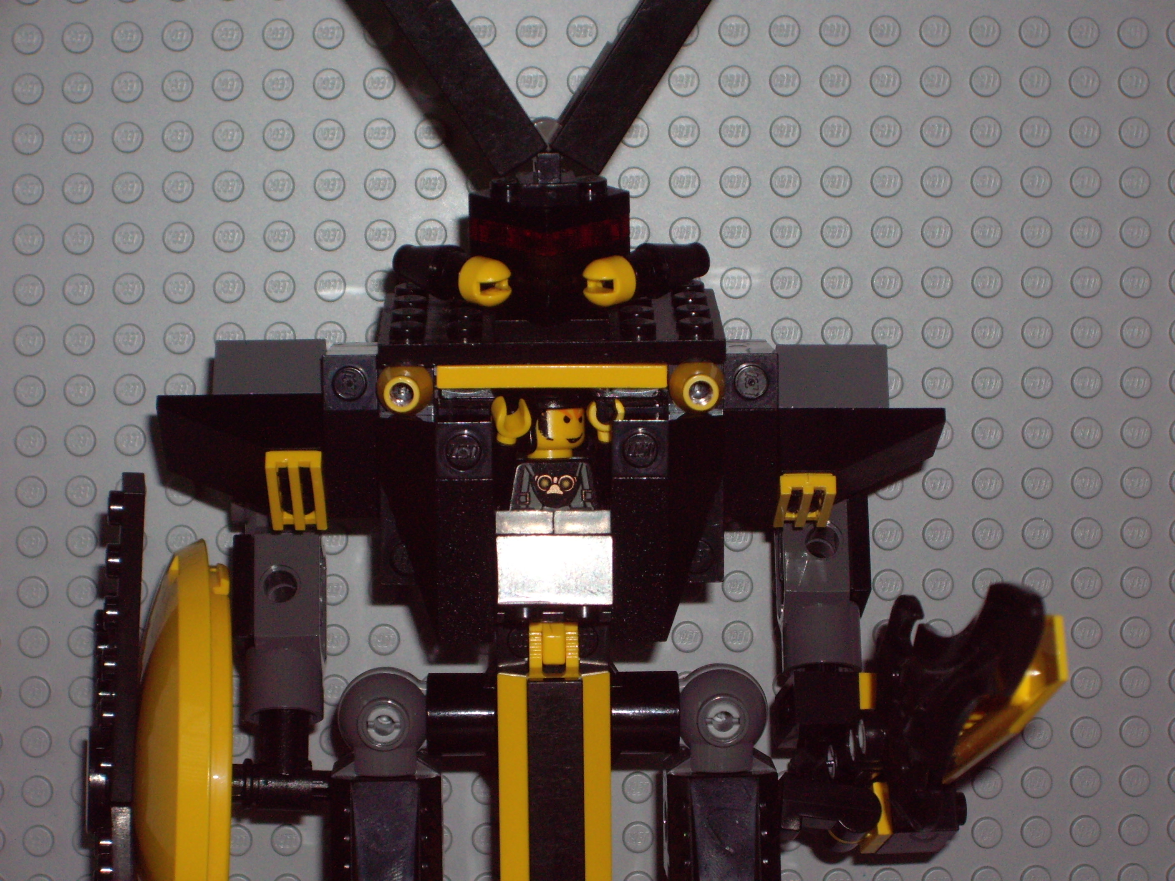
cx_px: 588
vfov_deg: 13.0
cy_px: 440
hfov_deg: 17.3
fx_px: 3870
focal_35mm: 114
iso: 200
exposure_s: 1/125
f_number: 5.2
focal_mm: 18.6
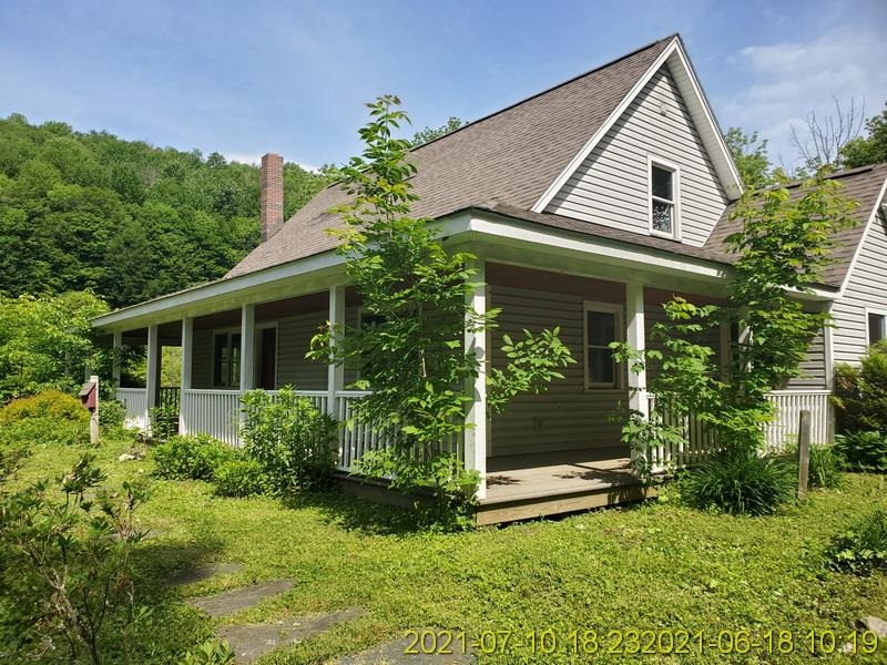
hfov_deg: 67.3
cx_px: 444
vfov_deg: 53.1
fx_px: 666
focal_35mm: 26
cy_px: 332
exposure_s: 1/929
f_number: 2.4
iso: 50
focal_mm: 4.3
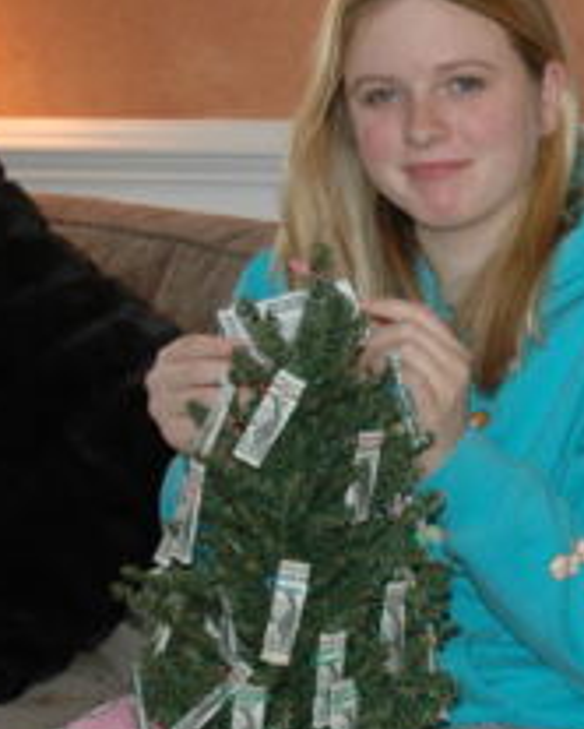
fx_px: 2900
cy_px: 428
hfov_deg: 11.0
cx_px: 908
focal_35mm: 134
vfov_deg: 14.3
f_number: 4
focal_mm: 31
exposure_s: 1/60
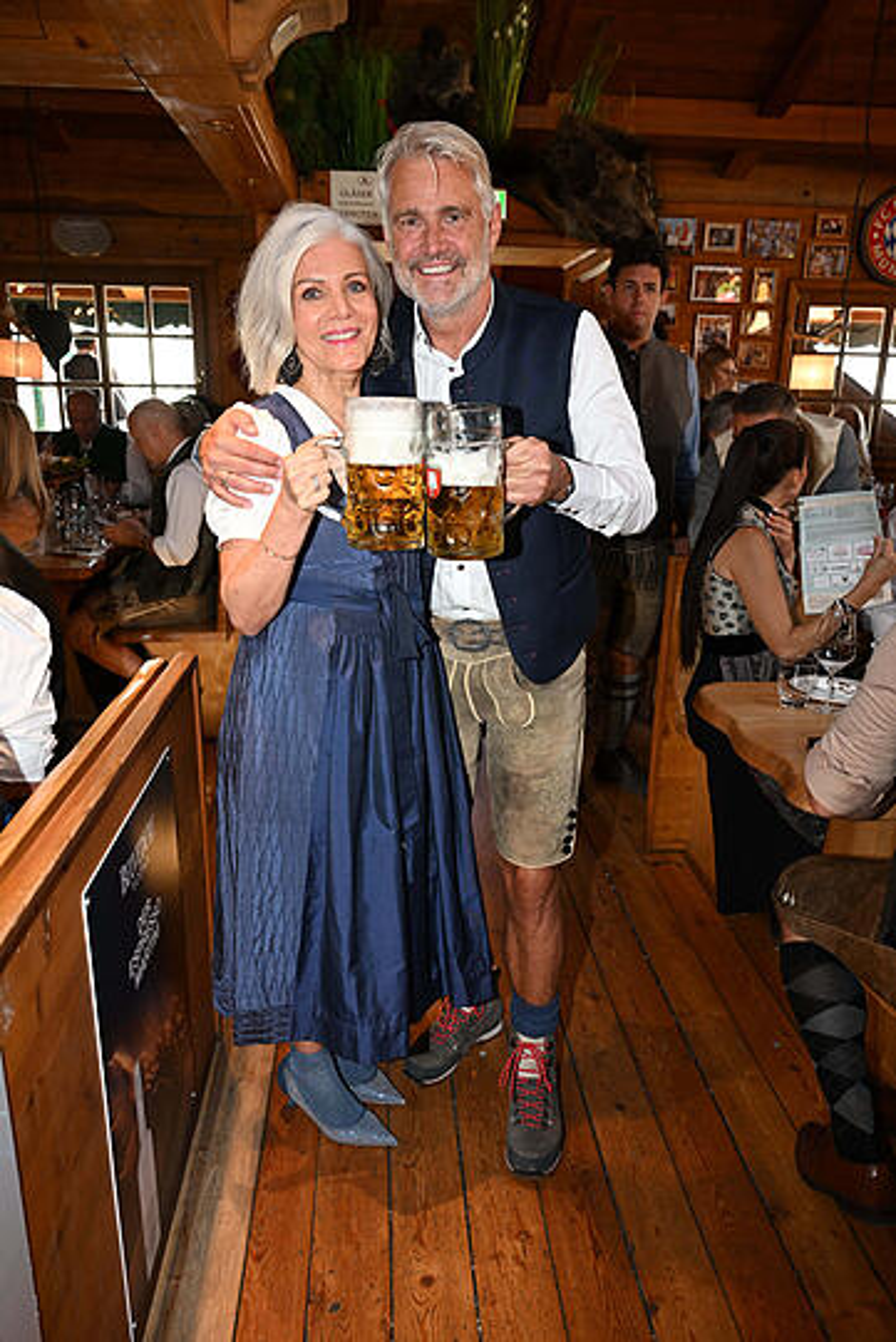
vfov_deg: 69.4
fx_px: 970
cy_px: 671
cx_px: 448
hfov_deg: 49.6
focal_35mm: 26
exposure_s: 1/125
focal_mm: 26
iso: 1250
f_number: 5
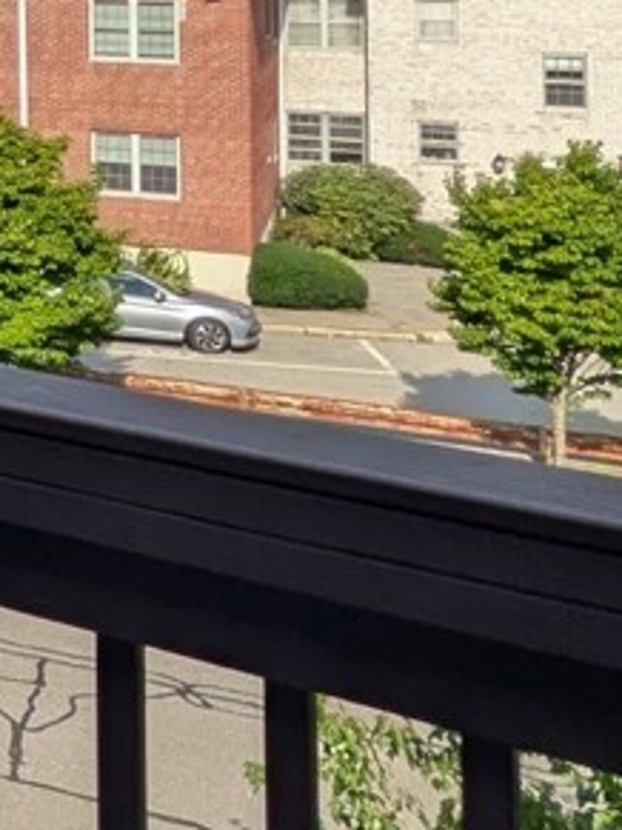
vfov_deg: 24.4
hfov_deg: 13.9
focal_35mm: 74
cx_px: -876
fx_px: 1774
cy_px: -108
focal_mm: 1.83
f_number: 2.2
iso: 51
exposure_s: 1/1250
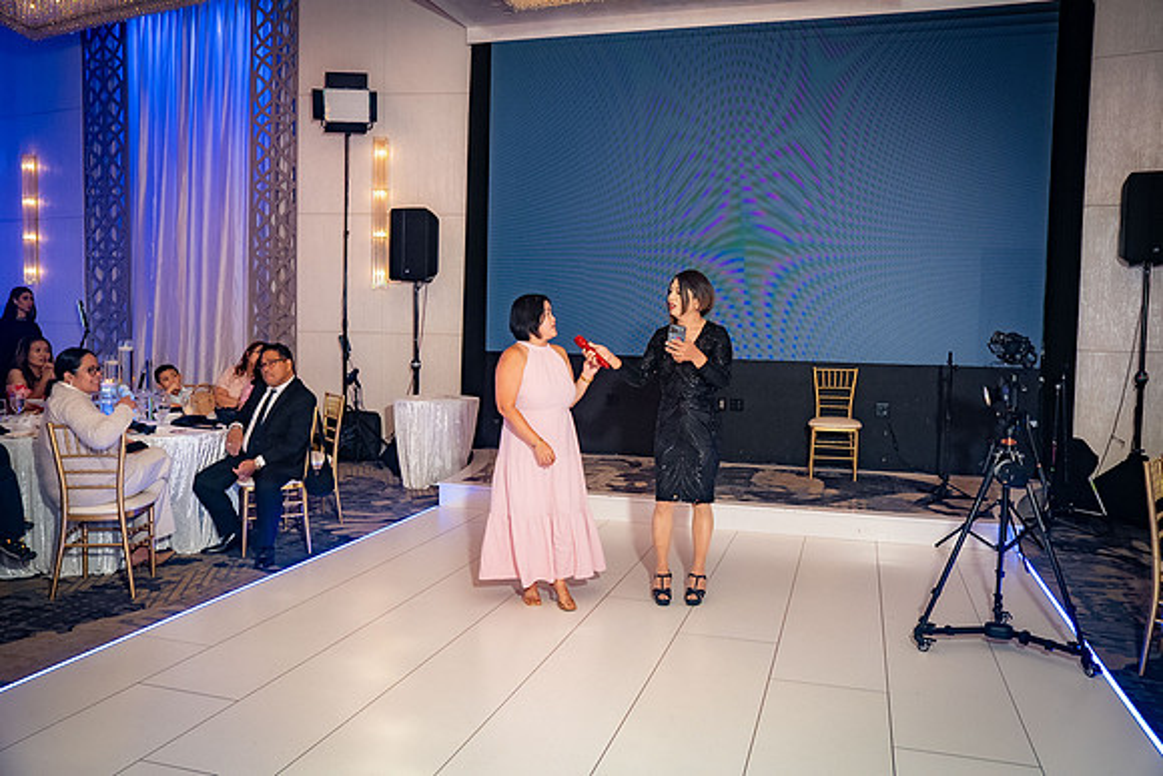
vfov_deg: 46.4
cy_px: 388
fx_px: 905
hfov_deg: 65.5
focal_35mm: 28
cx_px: 582
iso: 1000
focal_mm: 28
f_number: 4
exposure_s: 1/160
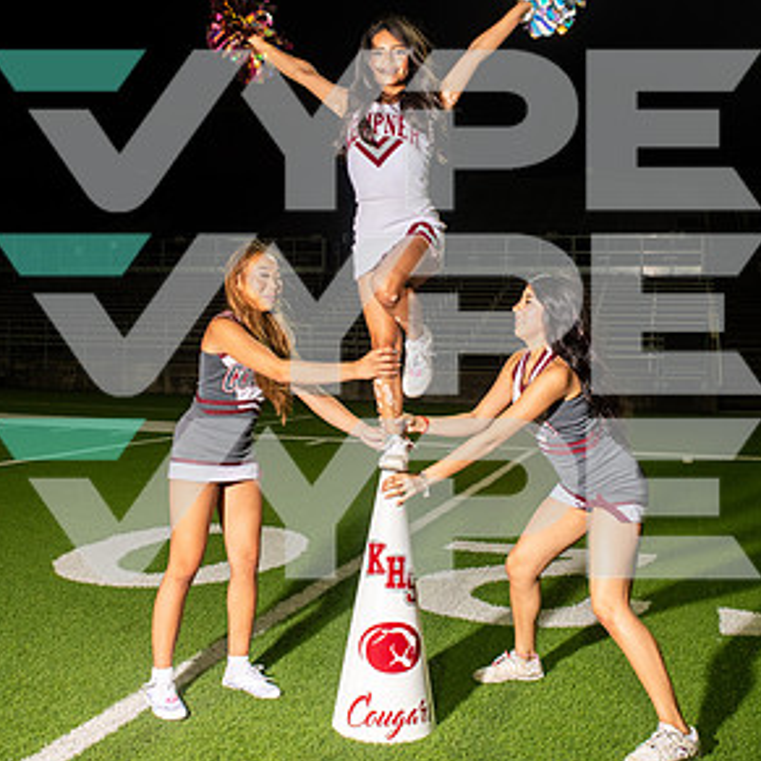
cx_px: 379
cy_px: 316
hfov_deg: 40.0
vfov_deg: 39.9
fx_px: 1045
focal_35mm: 42
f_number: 7.1
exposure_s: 1/400
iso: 1000
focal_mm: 32
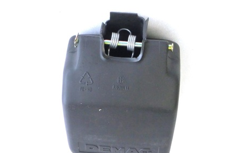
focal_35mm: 78
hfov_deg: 26.5
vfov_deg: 16.7
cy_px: 89
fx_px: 521
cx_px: 122
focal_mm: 13.02
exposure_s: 1/80
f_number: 4.7
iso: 400
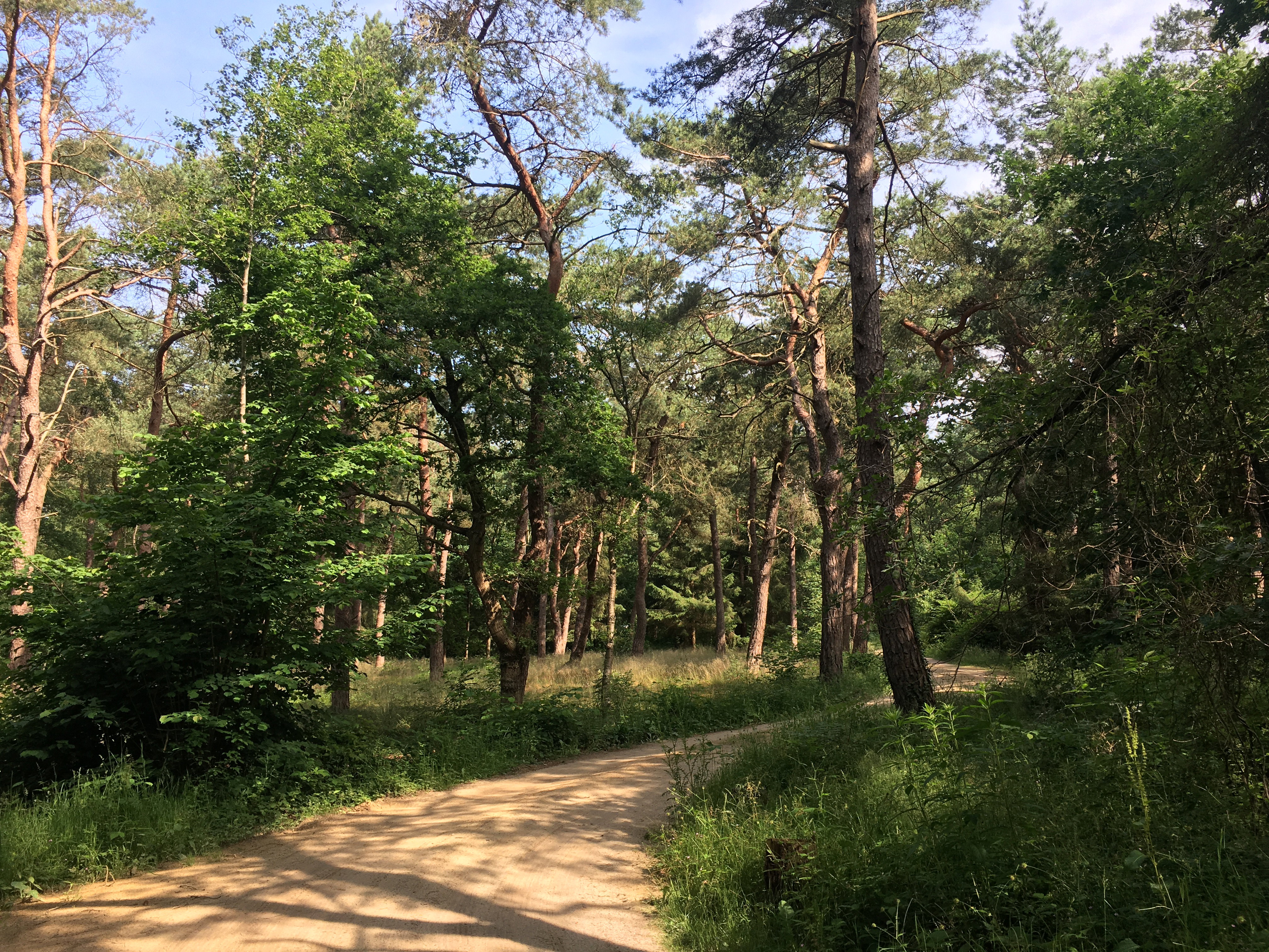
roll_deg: +2.2
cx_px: 634
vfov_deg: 48.2
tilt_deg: +9.1
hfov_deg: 61.7
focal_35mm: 29
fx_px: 1063
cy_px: 476
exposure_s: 1/300
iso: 25
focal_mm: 4.15
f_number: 2.2
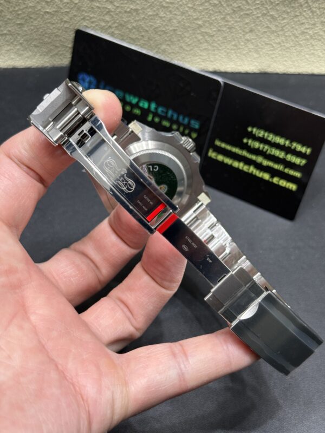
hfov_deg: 30.3
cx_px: 162
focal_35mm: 48
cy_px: 216
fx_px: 601
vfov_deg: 39.7
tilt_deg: -54.6
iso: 100
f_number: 1.78
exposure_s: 1/100
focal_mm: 6.76
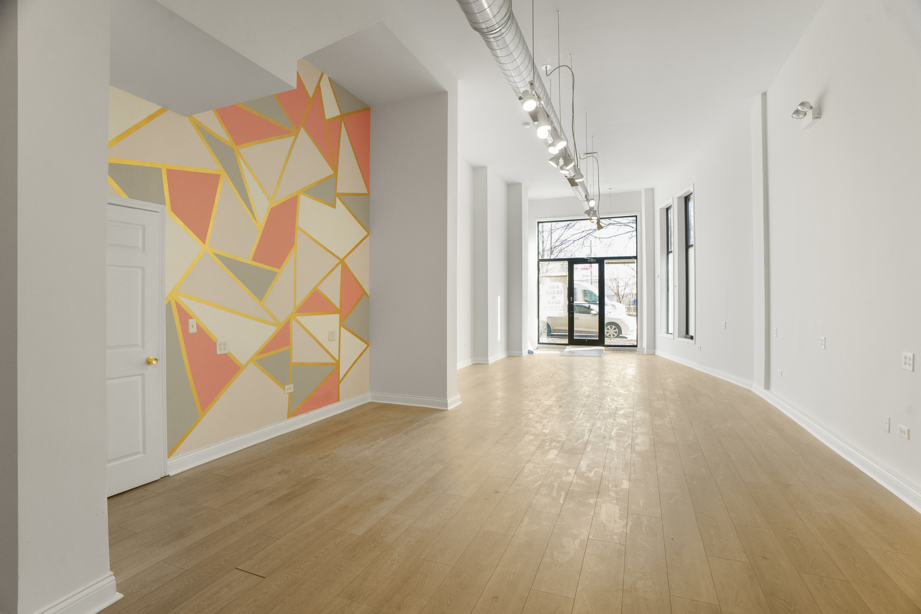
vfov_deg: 73.7
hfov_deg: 96.7
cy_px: 307
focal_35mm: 16
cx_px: 460
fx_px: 409
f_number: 8
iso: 2000
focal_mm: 16
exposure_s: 1/50
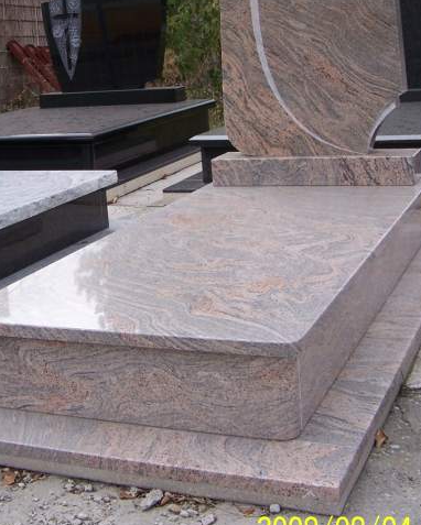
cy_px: 187
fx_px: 887
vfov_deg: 32.8
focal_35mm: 57
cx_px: 176
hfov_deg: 26.7
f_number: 2.8
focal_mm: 6.3
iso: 80
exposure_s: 1/250
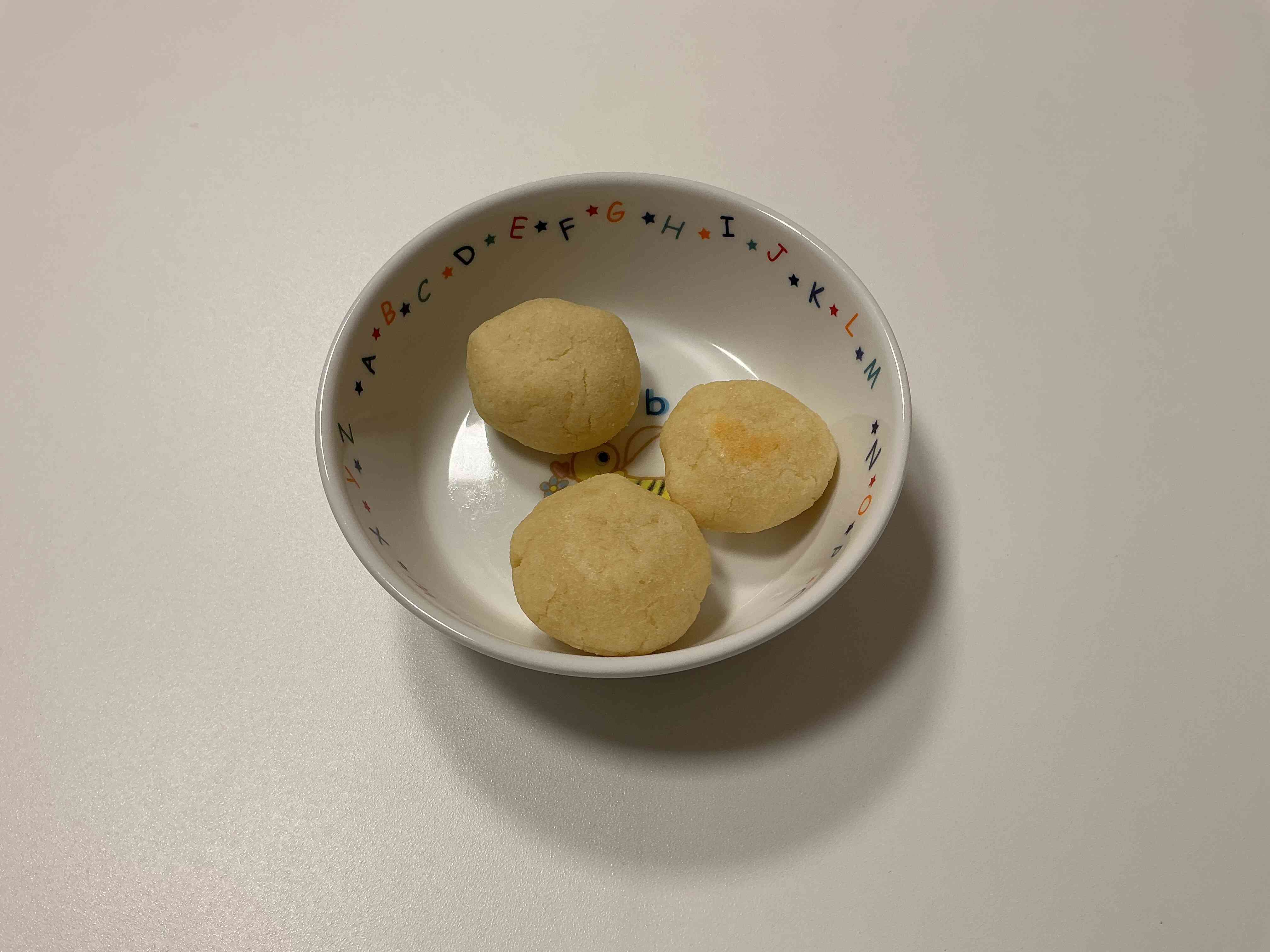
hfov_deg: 61.7
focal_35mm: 29
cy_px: 476
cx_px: 635
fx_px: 1064
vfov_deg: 48.2
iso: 16
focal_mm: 3
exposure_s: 1/120
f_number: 1.8
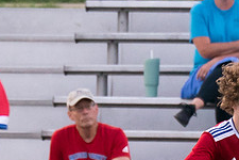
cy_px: 177
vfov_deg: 0.8
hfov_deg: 1.2
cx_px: 228
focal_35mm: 1657
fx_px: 11000
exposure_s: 1/1250
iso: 1600
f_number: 4.5
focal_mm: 200
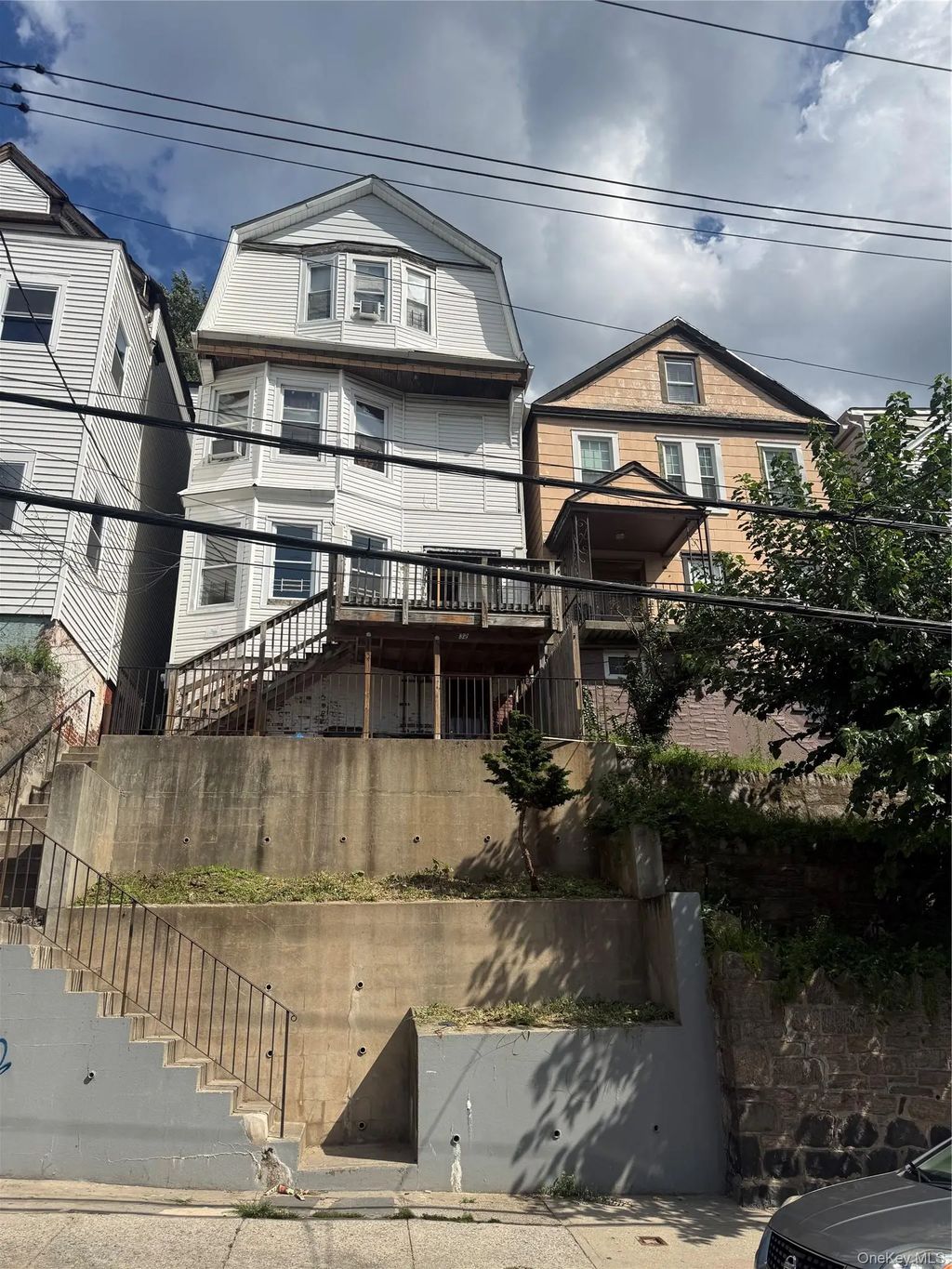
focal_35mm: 24
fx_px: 880
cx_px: 476
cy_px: 634
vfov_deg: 71.6
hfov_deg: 56.8
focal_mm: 6.76
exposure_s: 1/8130
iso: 80
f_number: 1.78
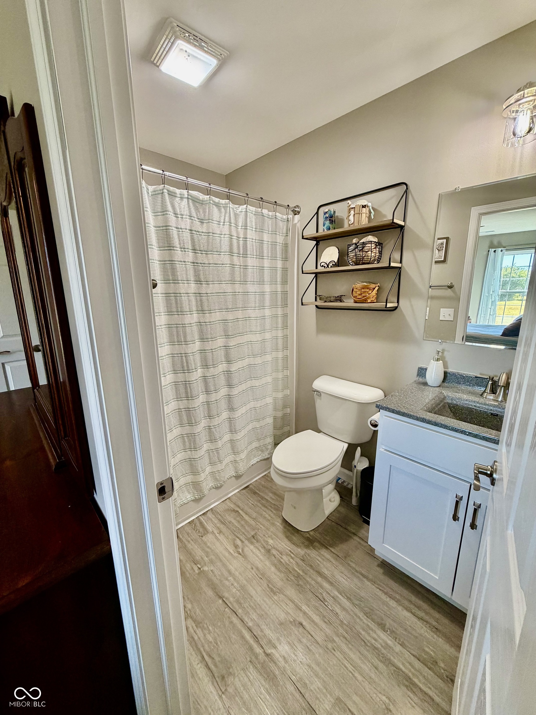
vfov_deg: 102.1
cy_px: 358
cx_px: 268
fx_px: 289
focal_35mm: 14
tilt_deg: -12.1
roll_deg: +0.9
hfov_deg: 85.7
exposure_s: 1/60
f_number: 2.2
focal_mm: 2.22
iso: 200
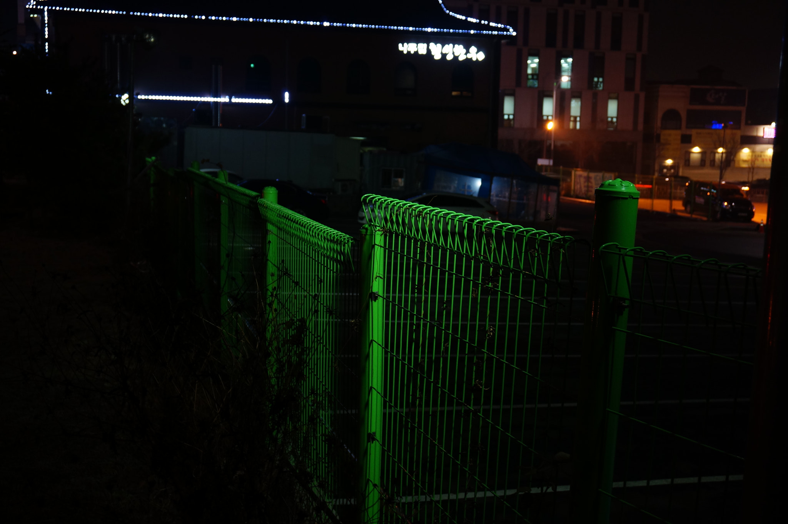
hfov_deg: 43.6
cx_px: 394
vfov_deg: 29.8
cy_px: 262
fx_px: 984
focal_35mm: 45
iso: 400
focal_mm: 30
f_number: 5.6
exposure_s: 1/6
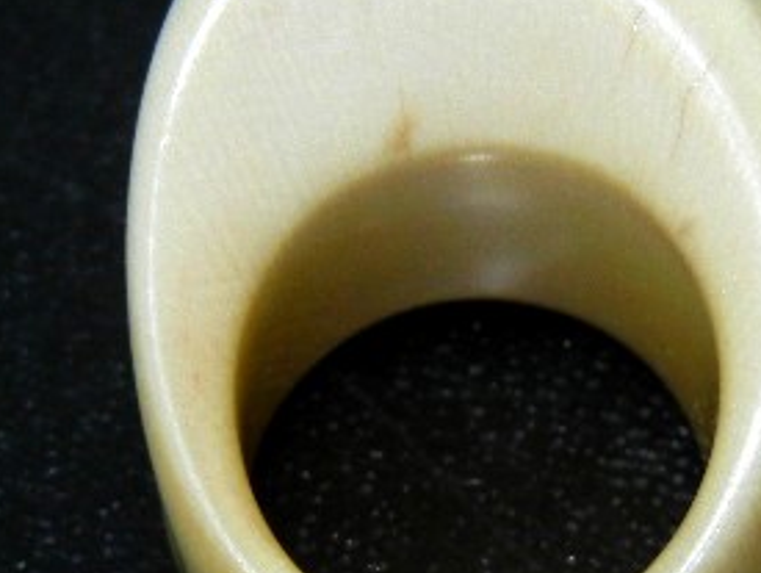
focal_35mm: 158
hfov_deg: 12.5
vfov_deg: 9.4
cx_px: 515
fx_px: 3478
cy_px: 360
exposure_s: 1/30
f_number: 8.2
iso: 335
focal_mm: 12.2
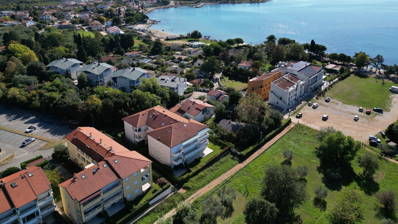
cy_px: 80
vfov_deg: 42.5
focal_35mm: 27
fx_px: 285
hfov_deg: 69.8
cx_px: 202
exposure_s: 1/3200
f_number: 1.7
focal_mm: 6.72
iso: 110
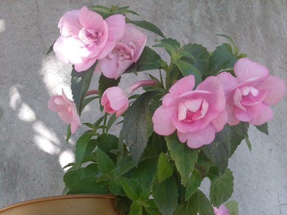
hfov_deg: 58.4
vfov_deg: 45.4
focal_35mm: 31
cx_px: 144
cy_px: 108
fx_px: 257
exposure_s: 1/50
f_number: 2.2
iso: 50
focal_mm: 3.3
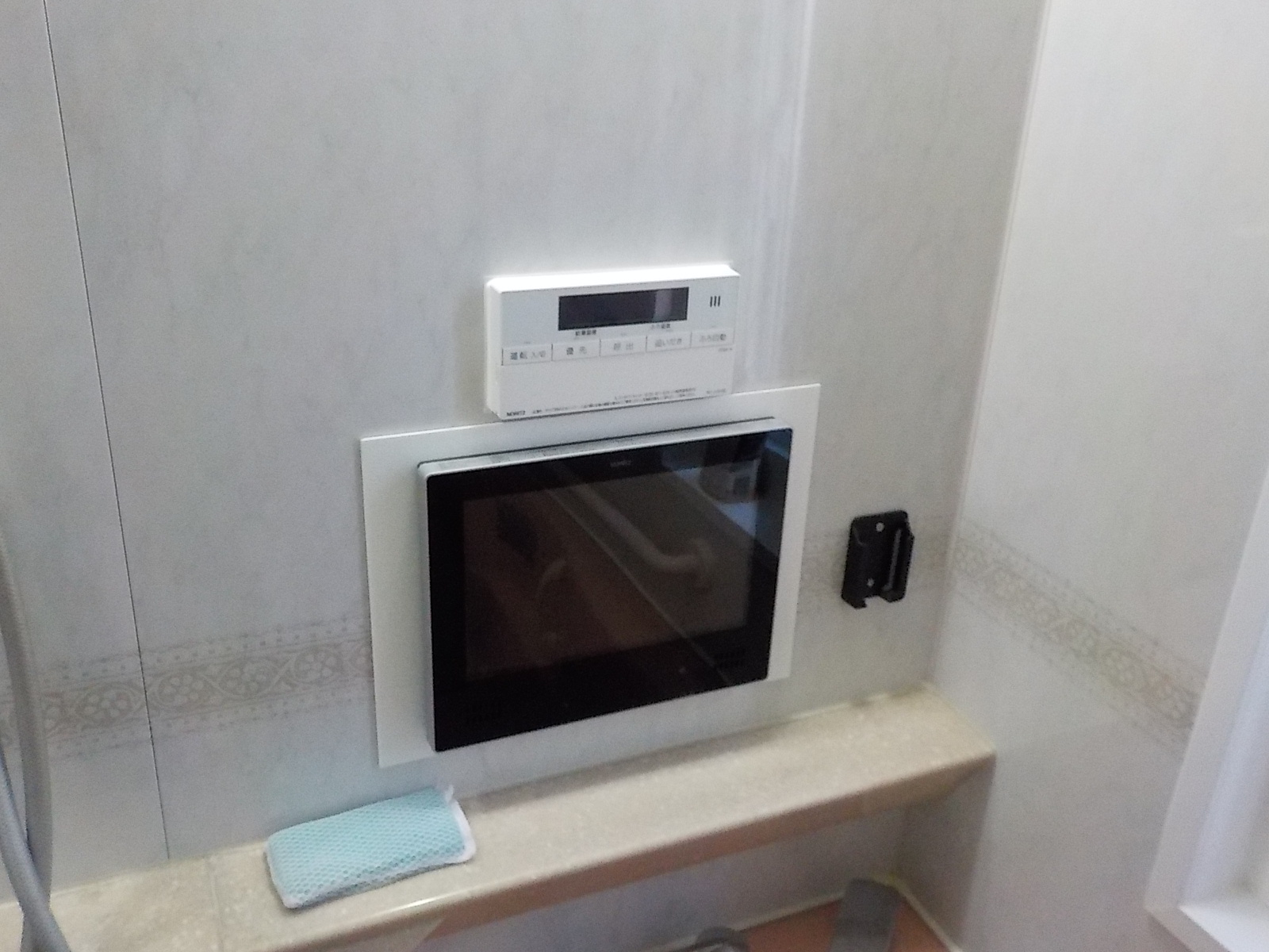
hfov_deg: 60.0
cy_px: 476
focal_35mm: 30
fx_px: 1100
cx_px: 634
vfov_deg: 46.8
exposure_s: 1/40
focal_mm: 4.1
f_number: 3.3
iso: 800
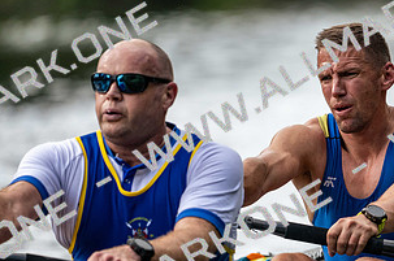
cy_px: 175
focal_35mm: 767
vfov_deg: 1.8
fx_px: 8381
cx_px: 293
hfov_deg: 2.7
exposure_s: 1/2500
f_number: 4.5
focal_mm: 400
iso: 800
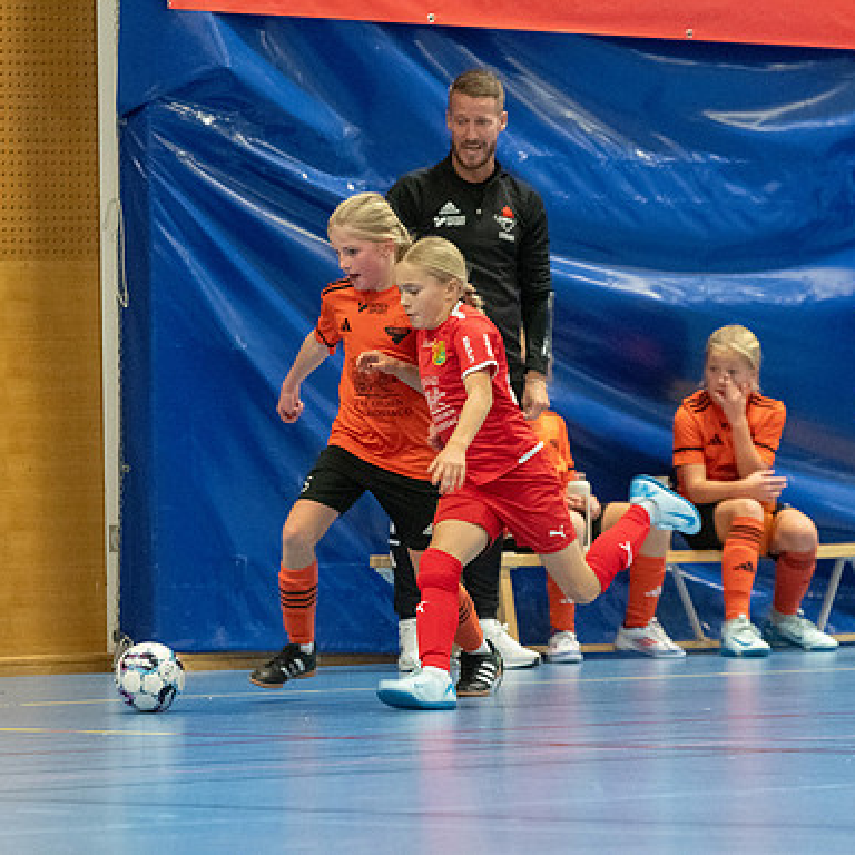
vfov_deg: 4.6
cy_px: 426
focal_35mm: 385
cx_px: 430
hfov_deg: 4.6
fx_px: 10759
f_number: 3.5
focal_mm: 200
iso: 6400
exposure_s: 1/400
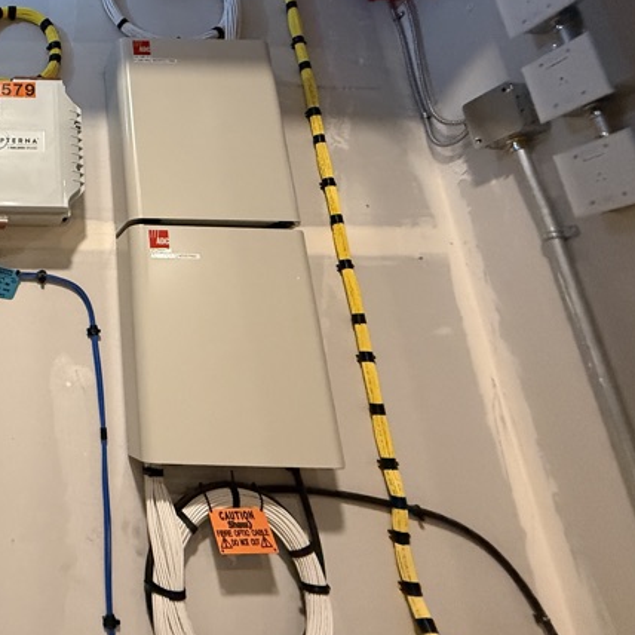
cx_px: -6
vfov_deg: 59.2
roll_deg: -0.4
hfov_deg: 49.3
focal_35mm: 26
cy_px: 200
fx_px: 540
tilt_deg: +19.7
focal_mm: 2.22
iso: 640
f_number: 2.2
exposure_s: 1/60
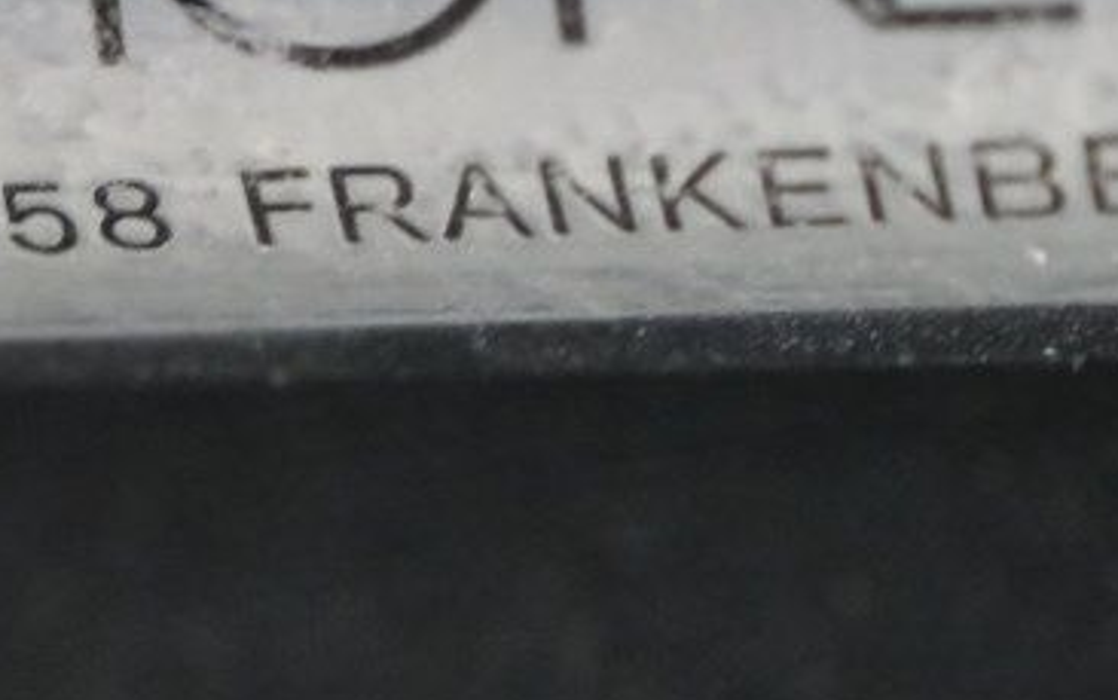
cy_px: 254
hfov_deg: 4.9
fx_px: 12953
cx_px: -293
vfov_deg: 3.1
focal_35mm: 425
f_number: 4
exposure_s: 1/34
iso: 6400
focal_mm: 80
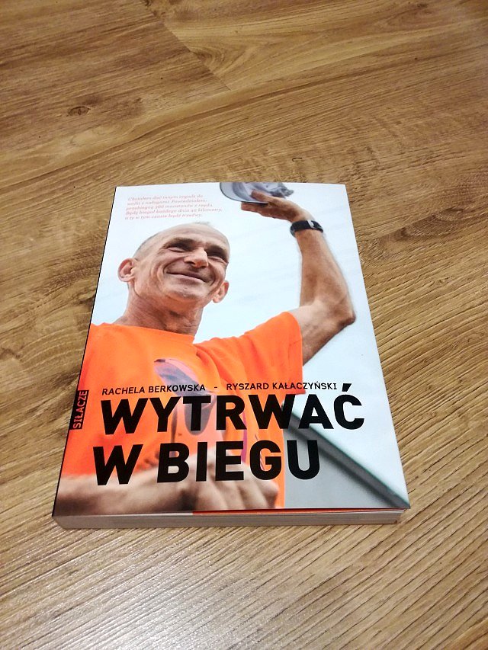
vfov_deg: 65.3
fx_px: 507
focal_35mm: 27
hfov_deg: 51.4
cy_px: 325
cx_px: 244
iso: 320
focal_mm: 3.79
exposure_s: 1/25
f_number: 2
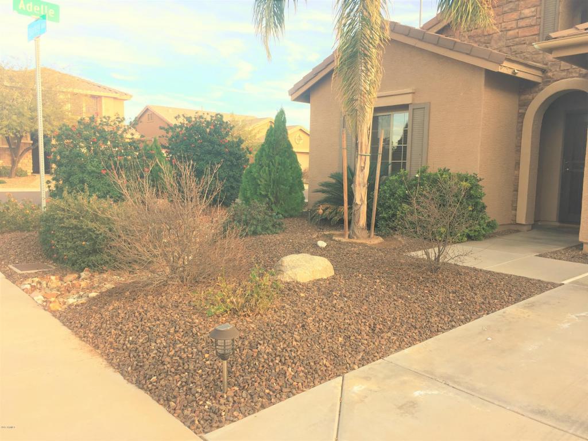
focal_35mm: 29
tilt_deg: -5.9
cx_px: 294
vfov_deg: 48.2
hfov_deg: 61.7
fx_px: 493
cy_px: 220
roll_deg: +0.1
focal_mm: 4.15
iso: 25
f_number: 2.2
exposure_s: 1/149
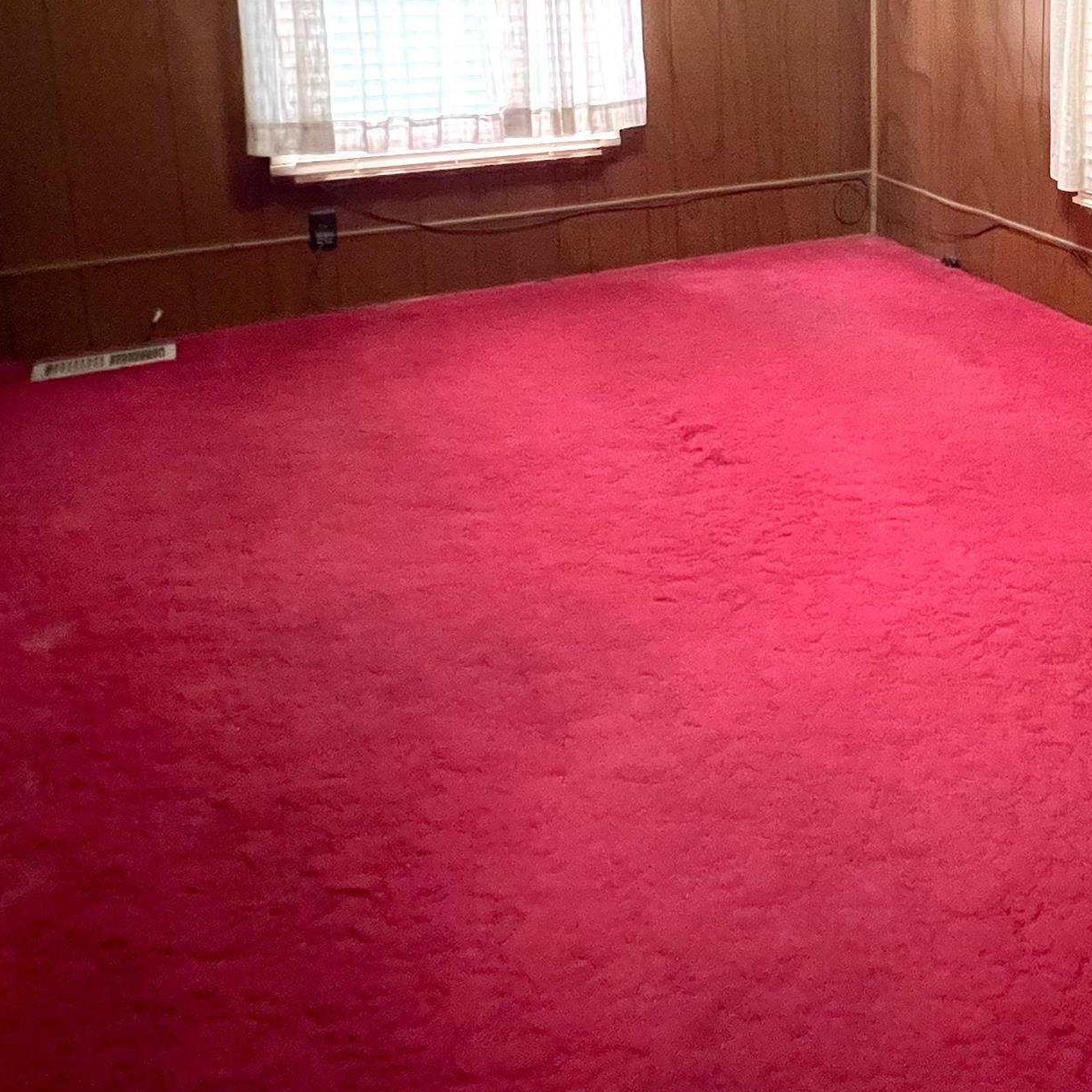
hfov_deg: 47.3
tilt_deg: -10.8
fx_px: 1035
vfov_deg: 50.7
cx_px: 1067
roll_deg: -1.7
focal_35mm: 29
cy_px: 154
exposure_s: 1/60
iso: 800
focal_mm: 1.57
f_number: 1.8
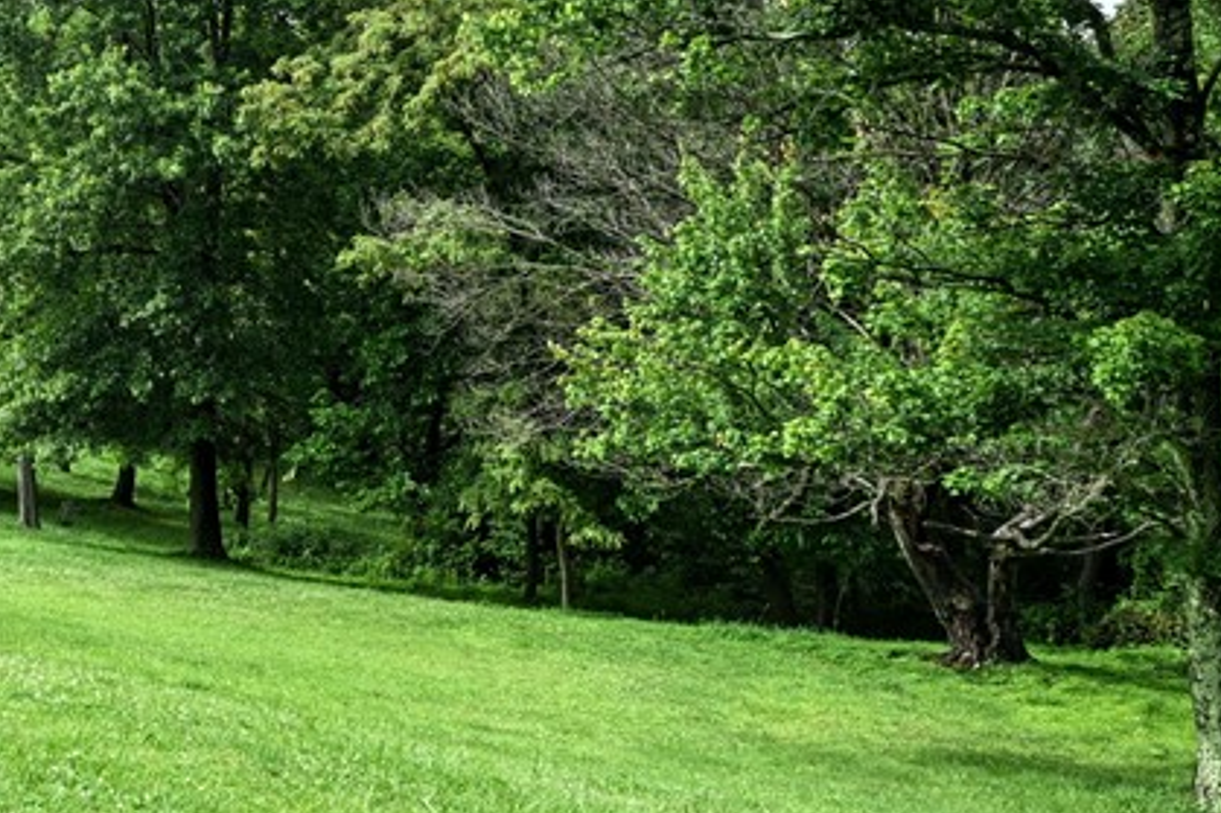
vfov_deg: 23.0
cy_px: 213
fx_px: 1976
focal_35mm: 58
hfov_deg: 31.7
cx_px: -6
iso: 100
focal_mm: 15
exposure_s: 1/100
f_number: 8
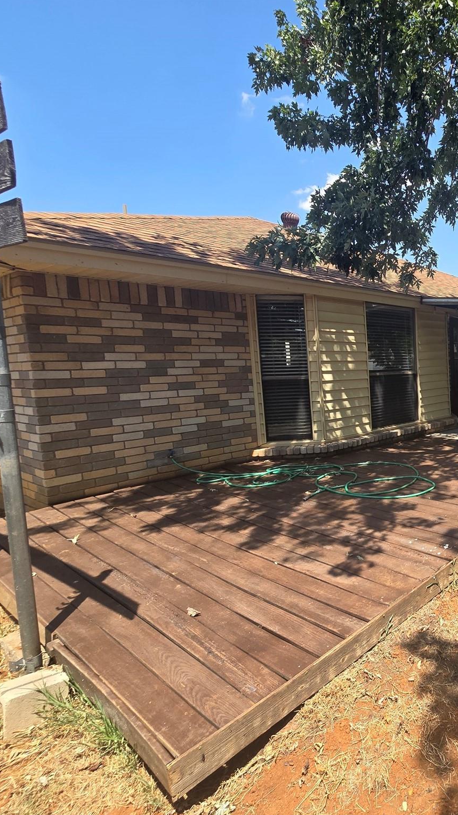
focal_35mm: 19
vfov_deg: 89.6
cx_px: 498
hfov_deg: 45.0
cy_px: 408
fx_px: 410
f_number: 2.2
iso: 50
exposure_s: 1/1024
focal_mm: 2.2
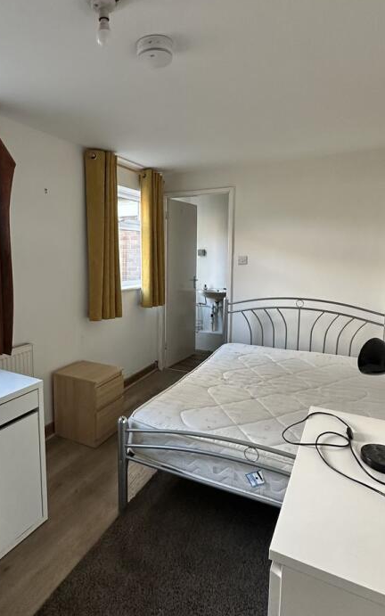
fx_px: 369
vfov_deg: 79.5
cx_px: 143
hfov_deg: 54.4
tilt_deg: -6.2
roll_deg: -0.6
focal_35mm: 22
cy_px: 288
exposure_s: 1/99
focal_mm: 2.22
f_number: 2.2
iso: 320
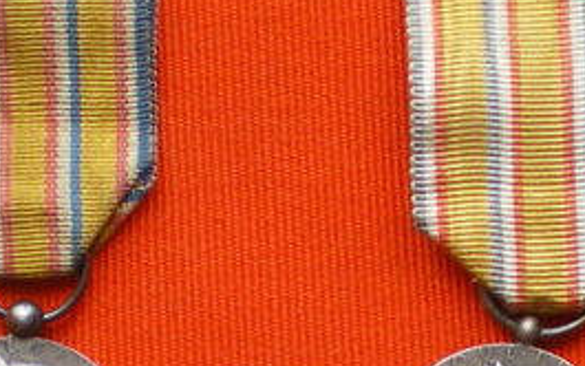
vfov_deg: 8.5
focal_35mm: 152
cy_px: 514
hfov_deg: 13.7
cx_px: 475
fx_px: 2425
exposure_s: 1/50
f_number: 3.1
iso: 160
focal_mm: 6.3
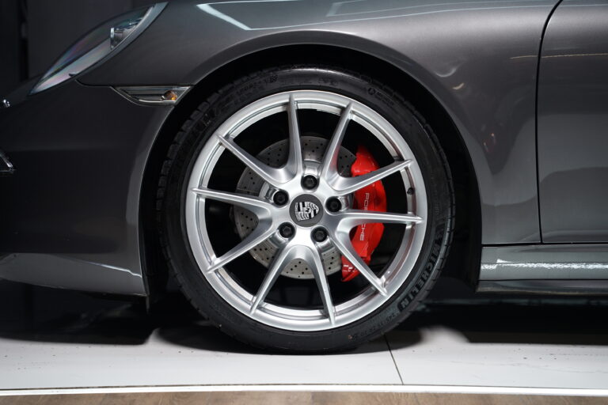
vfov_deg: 19.5
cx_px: 304
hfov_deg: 28.8
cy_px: 202
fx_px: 1182
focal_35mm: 70
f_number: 2.8
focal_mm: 70
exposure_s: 1/80
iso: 400
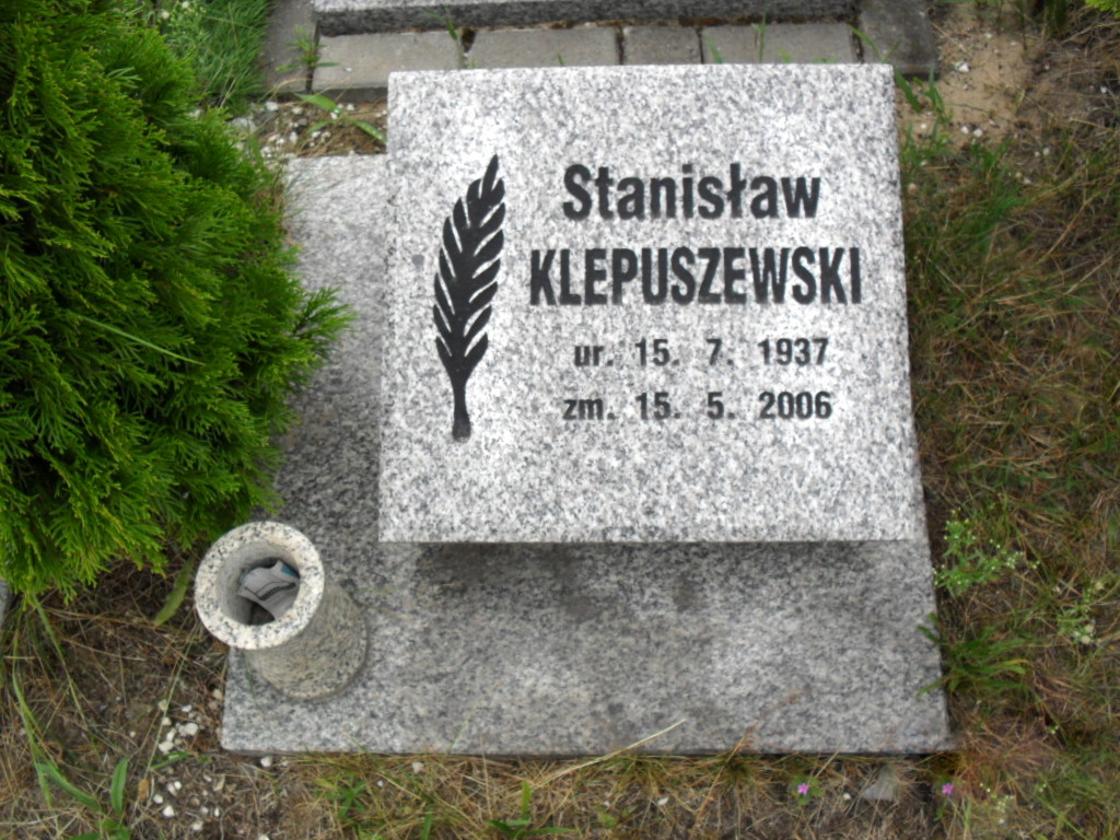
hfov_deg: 52.6
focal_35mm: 35
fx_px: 1132
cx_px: 560
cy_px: 420
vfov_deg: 40.7
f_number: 3.2
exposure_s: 1/250
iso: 100
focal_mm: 6.3
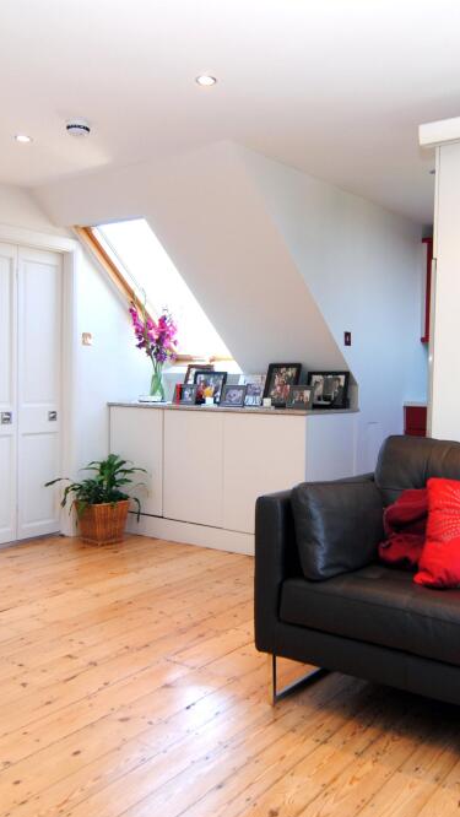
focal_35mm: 29
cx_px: 285
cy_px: 419
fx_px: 628
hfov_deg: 40.0
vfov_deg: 66.0
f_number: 4.5
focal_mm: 12
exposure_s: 1/60
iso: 200
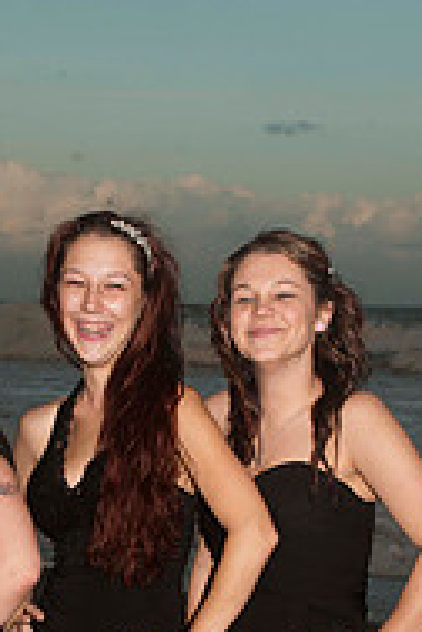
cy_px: 622
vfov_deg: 16.1
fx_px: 2198
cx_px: 139
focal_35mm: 125
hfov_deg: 11.0
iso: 100
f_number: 6.3
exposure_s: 1/160
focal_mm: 35
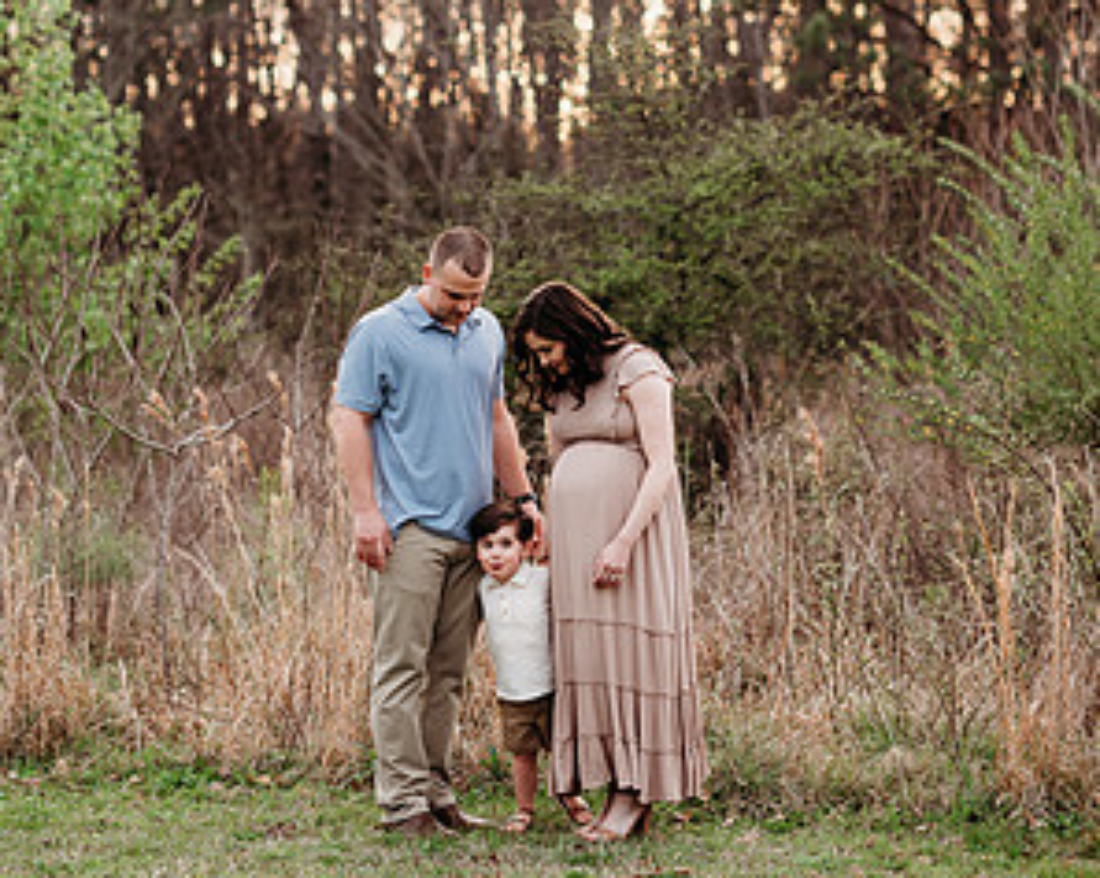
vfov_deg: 12.7
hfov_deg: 15.9
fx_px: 3935
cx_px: 548
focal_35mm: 121
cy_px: 178
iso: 200
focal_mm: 85
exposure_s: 1/400
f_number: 2.5
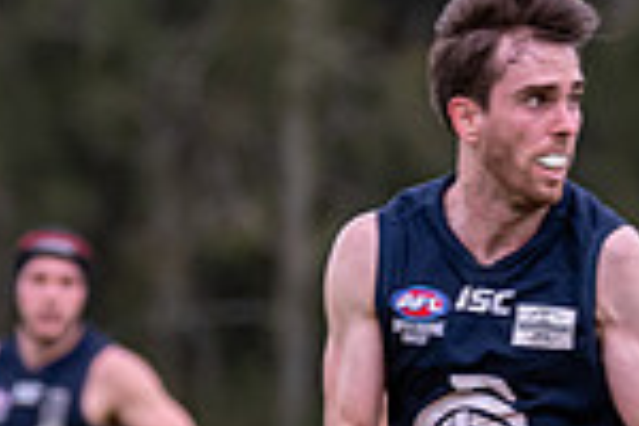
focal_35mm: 1450
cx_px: 748
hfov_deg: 1.4
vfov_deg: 0.9
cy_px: 700
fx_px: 25735
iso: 1250
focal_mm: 320
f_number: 6.3
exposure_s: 1/640
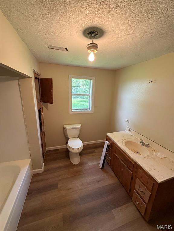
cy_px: 116
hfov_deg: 85.7
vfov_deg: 102.1
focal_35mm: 14
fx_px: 94
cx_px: 87
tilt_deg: -14.8
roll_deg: -2.8
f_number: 2.2
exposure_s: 1/120
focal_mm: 2.22
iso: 250
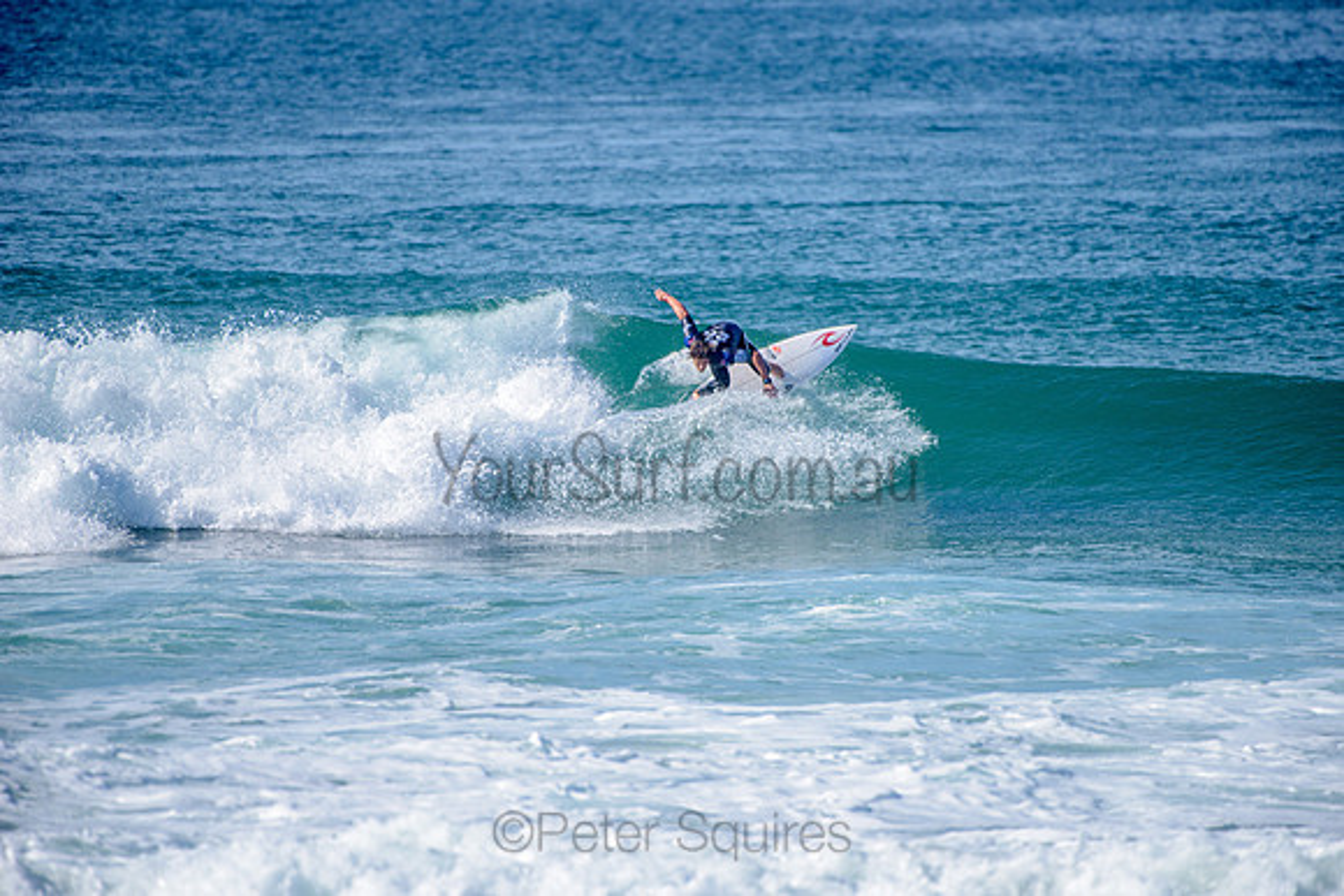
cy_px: 448
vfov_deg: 2.8
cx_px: 672
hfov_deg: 4.1
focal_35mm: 500
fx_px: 18670
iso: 160
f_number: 5.6
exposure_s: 1/2000
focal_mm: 500
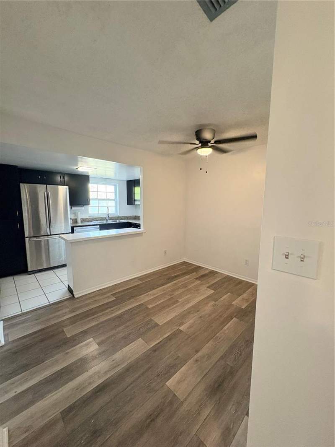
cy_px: 224
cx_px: 168
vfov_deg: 102.1
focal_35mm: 14
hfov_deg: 85.7
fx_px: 181
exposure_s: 1/60
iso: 400
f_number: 2.2
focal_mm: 2.22
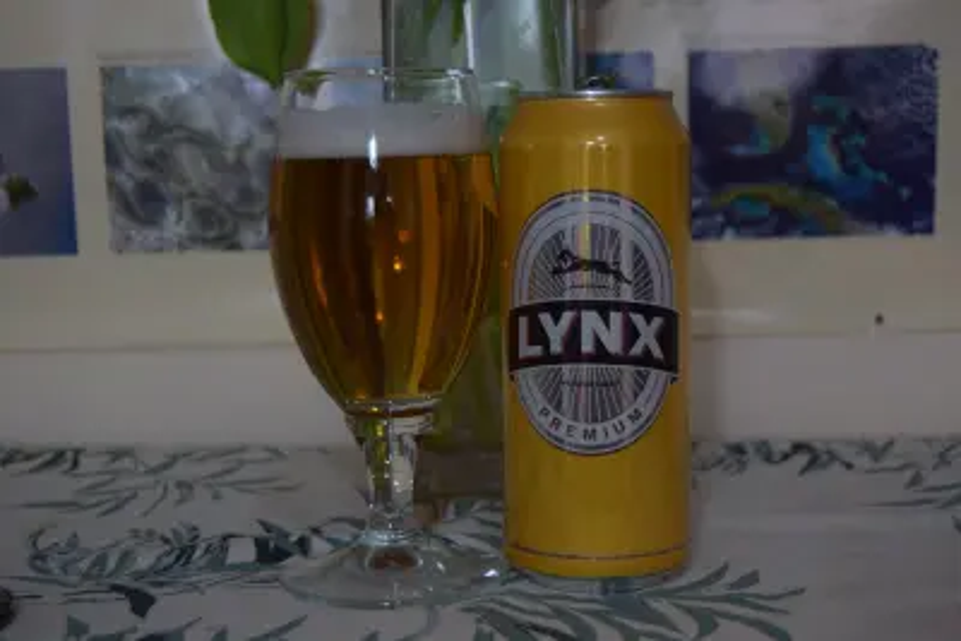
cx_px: 480
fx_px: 1682
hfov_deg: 31.9
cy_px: 320
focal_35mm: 63
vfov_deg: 21.6
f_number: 5
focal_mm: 42
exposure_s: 1/60
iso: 450
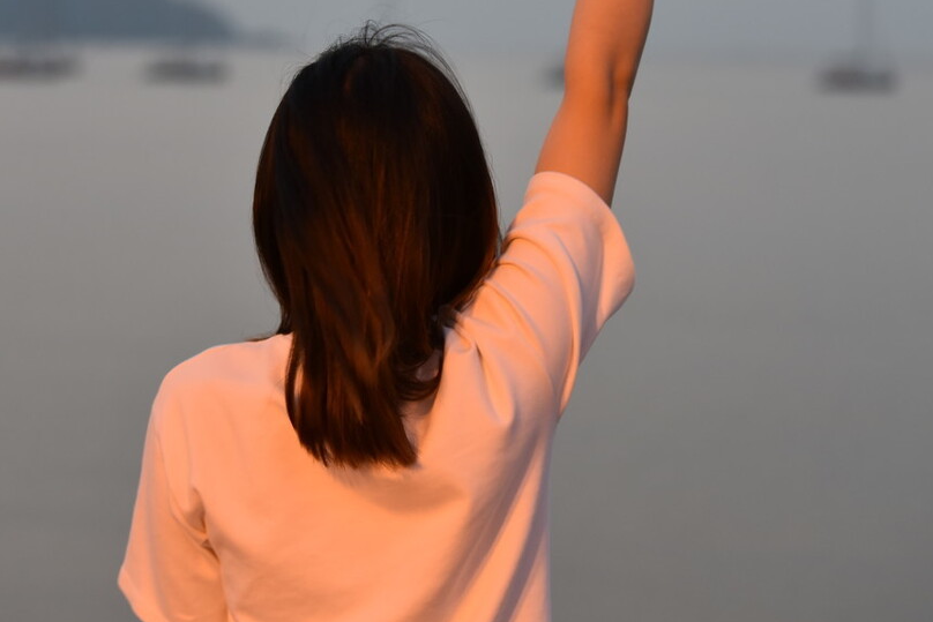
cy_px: 173
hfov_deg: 19.6
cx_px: 433
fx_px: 2696
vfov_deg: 13.1
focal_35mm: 104
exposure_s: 1/50
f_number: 2.8
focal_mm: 70
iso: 800
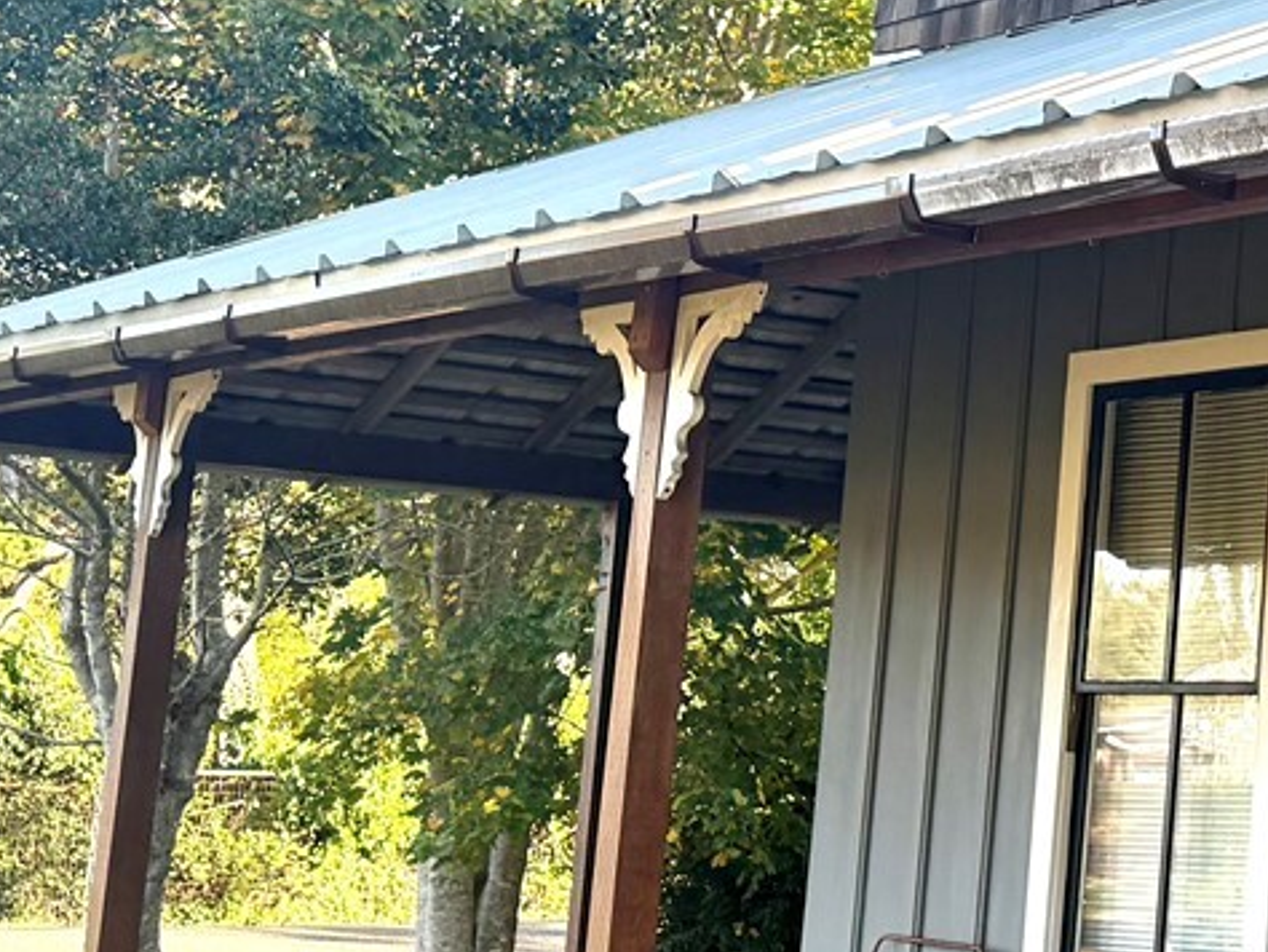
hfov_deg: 21.5
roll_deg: -1.8
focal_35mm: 81
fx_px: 2969
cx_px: 1704
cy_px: 254
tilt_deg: +10.0
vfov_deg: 18.1
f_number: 1.78
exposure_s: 1/567
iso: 100
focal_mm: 6.76
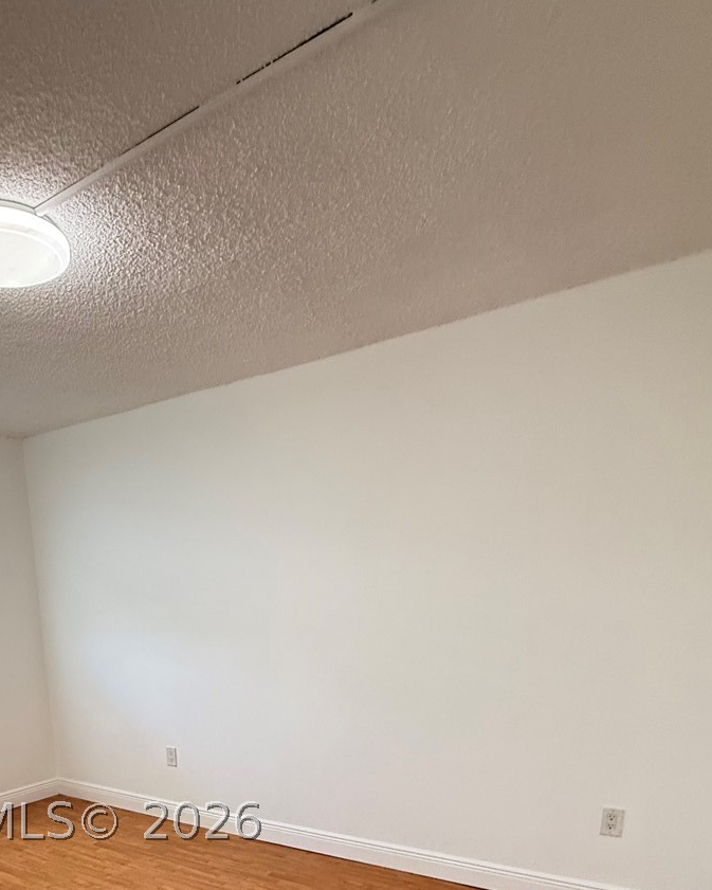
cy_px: 821
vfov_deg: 55.9
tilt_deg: -18.0
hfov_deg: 53.0
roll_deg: +2.3
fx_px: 685
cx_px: 199
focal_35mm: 26
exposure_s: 1/120
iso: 400
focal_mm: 2.22
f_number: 2.2
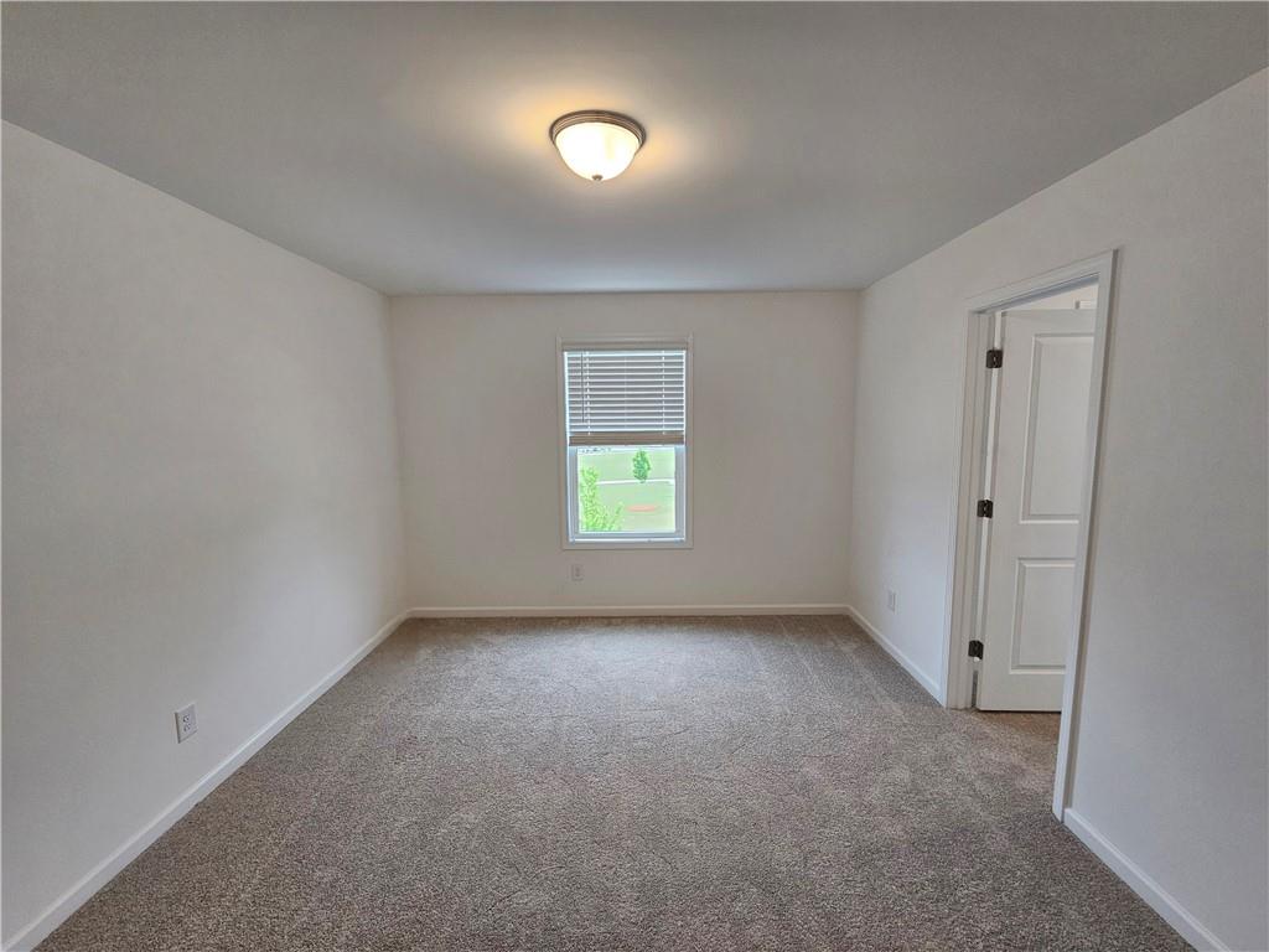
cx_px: 634
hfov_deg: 106.2
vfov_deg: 89.9
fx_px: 477
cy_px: 476
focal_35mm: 13
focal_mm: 2.2
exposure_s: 1/60.2
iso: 160
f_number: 2.2
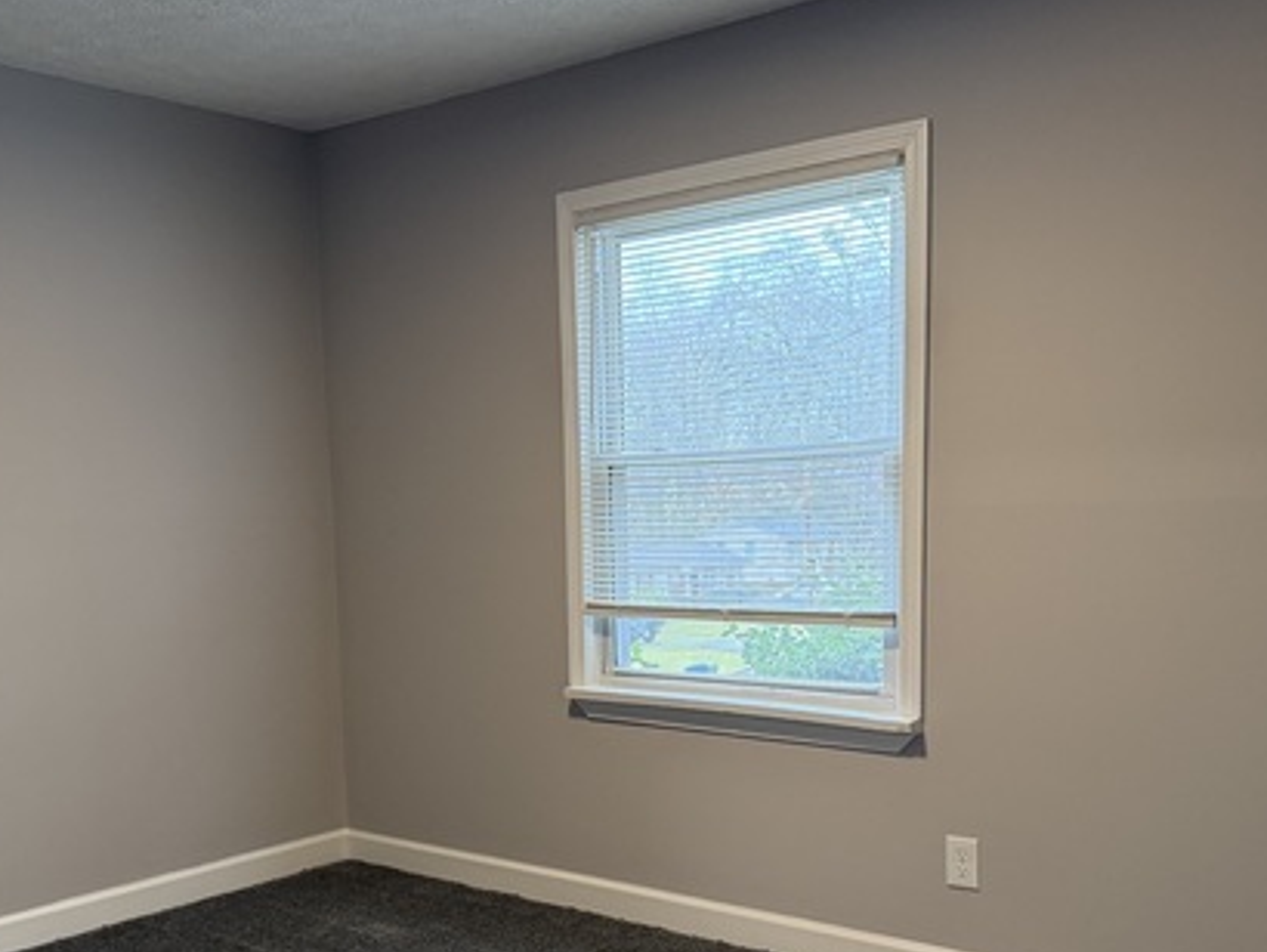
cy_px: 655
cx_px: 539
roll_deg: +1.9
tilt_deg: -6.6
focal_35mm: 39
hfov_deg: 47.7
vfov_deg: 36.4
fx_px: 1428
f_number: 1.78
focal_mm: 6.76
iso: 400
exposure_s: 1/120
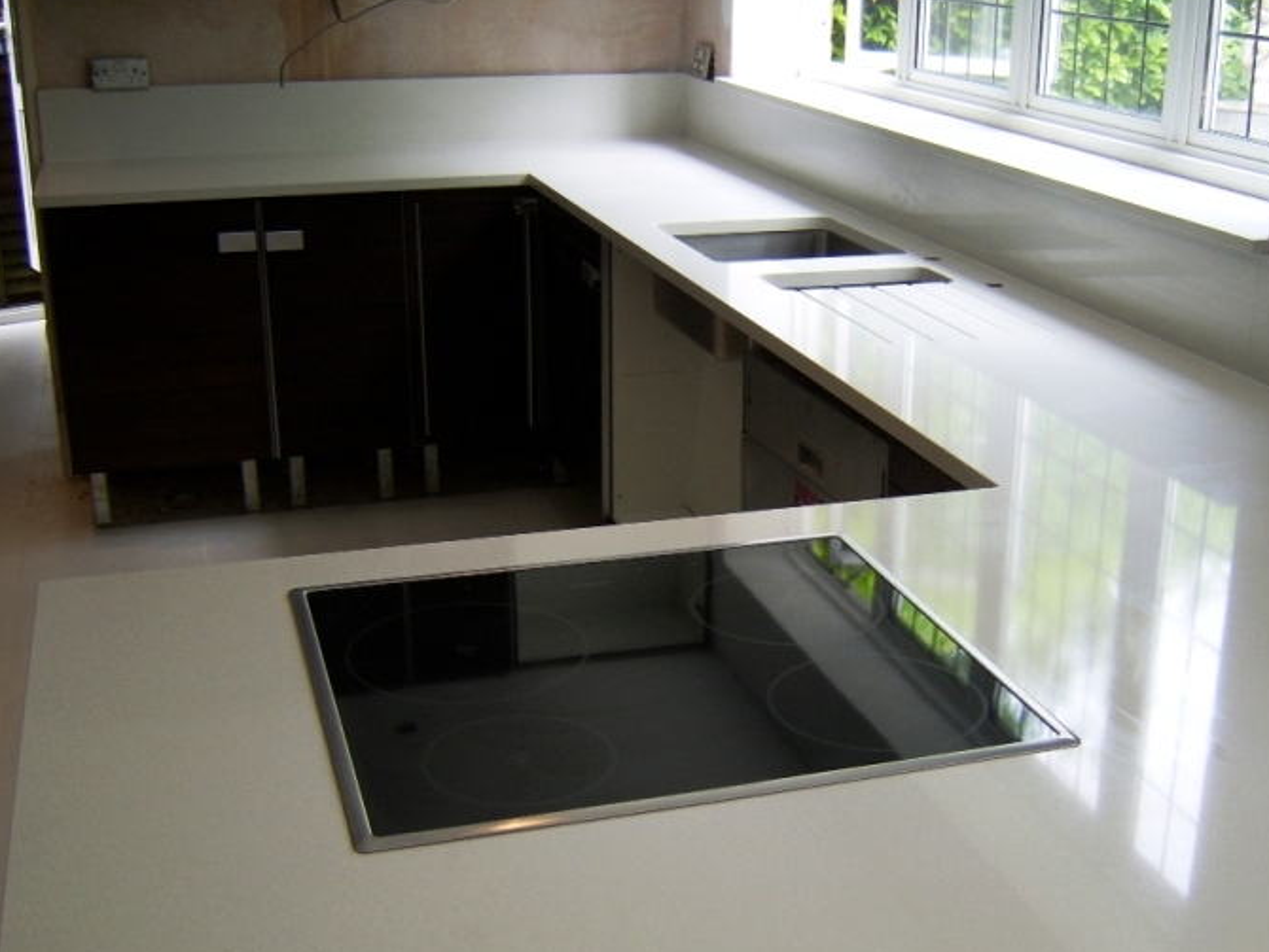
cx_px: 722
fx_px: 1357
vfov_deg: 38.7
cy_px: 515
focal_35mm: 37
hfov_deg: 50.0
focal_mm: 8.13
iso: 71
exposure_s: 1/114
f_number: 2.7
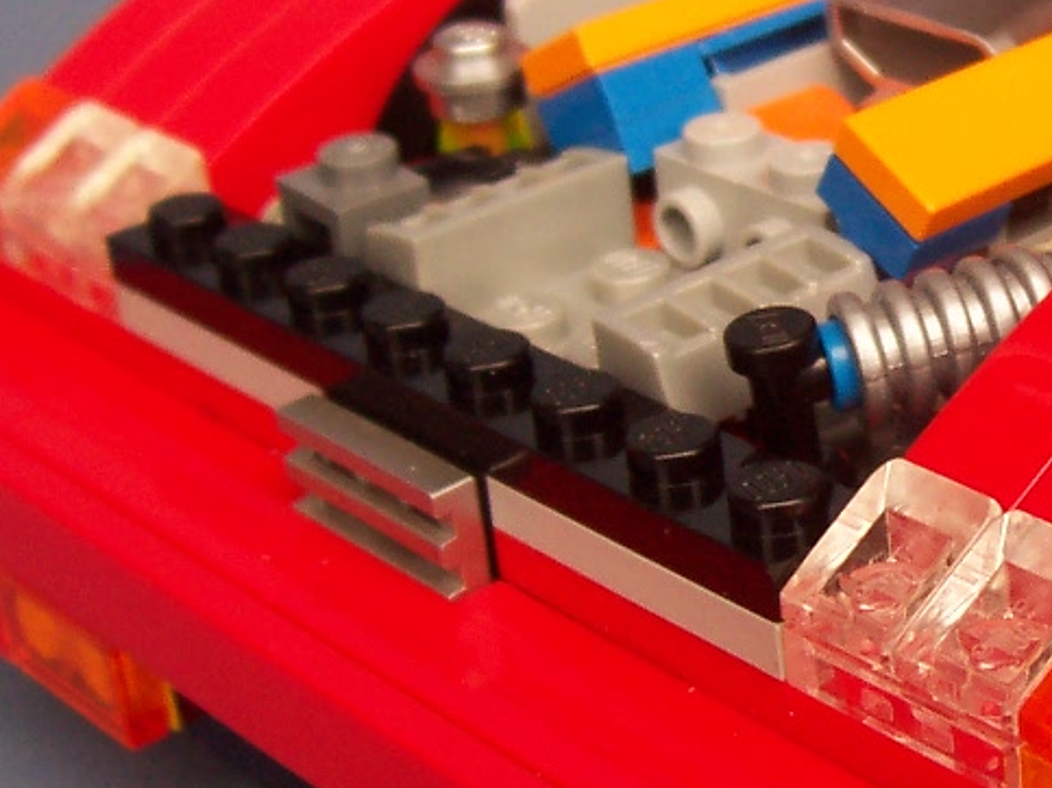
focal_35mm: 92
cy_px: 401
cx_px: 1030
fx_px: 2795
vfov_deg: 16.1
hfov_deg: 20.7
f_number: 2.8
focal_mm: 5.6
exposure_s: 1/180
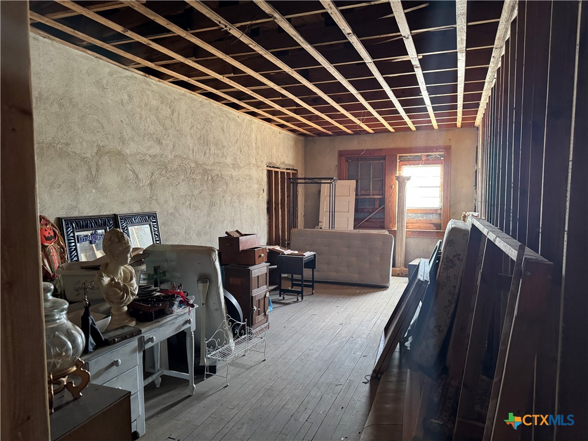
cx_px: 294
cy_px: 220
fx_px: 408
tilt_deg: -4.6
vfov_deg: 56.8
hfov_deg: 71.6
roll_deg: -0.7
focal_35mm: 24
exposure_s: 1/60
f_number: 1.78
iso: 800
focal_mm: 6.76
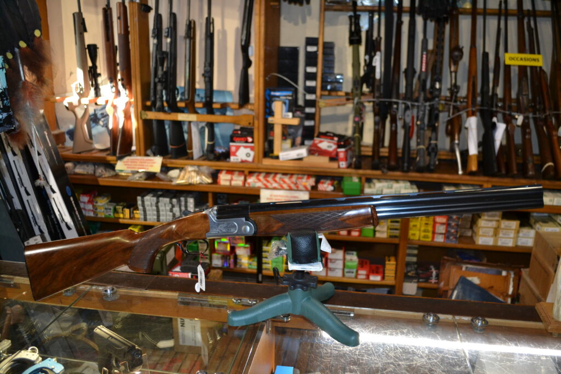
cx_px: 280
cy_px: 187
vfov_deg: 40.0
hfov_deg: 57.2
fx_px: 514
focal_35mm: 33
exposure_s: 1/60
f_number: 3.8
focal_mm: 22
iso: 900
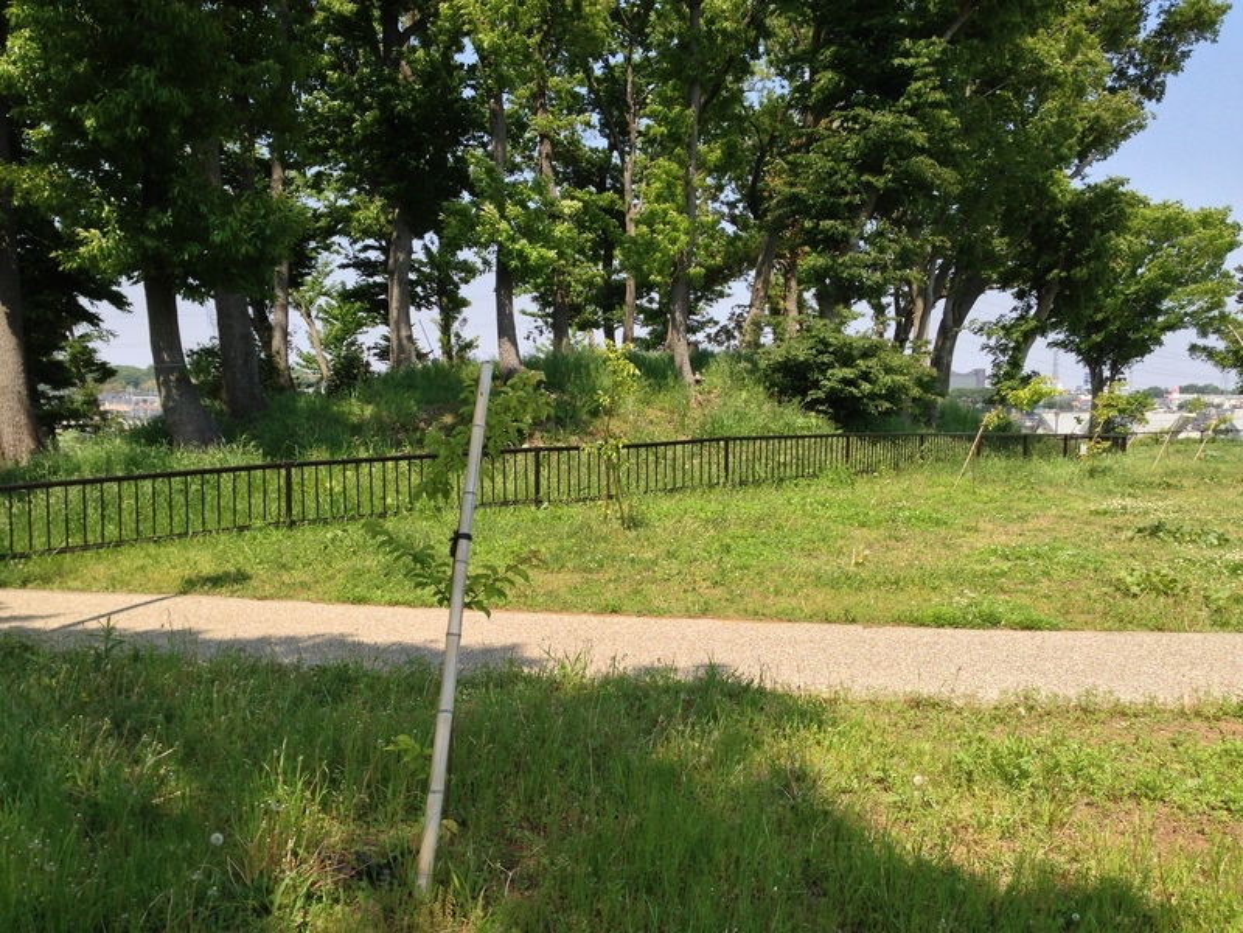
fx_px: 1185
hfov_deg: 55.4
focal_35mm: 33
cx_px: 622
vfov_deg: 42.9
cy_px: 466
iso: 50
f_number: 2.4
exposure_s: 1/889
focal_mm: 4.13
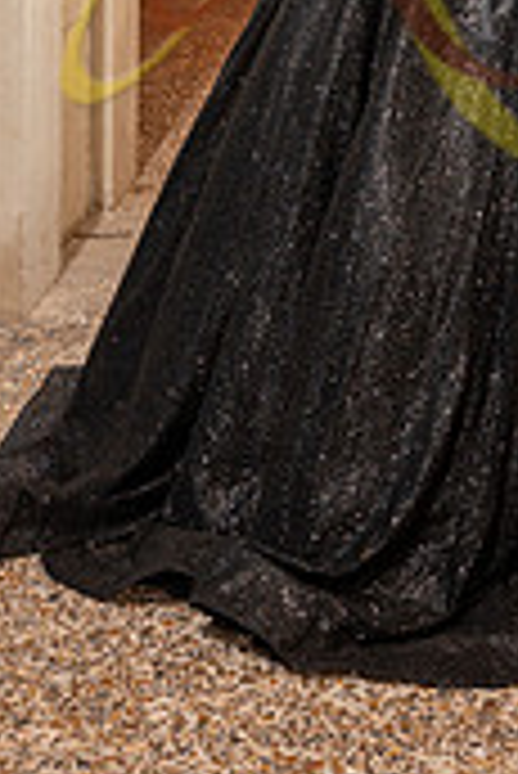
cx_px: 550
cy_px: -144
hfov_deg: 14.3
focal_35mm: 94
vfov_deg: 20.3
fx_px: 2025
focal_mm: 36
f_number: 5.6
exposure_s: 1/200
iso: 500
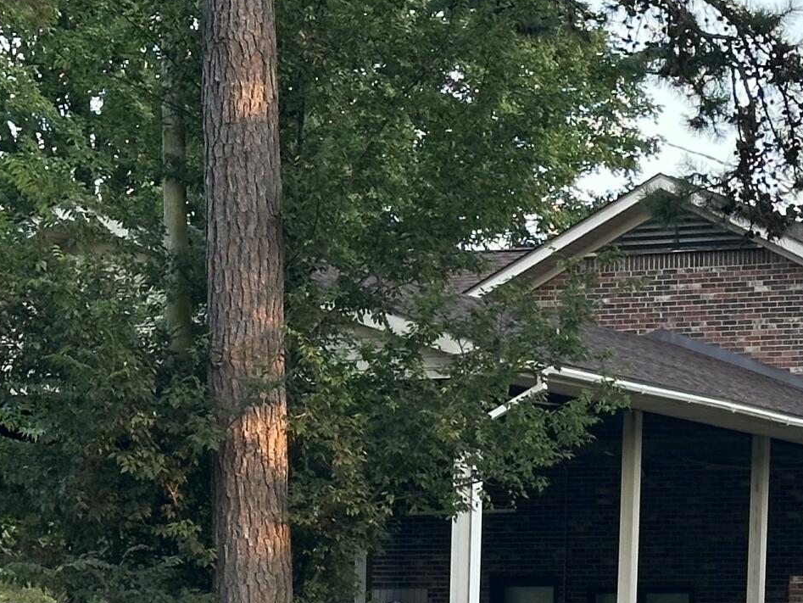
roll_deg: -1.4
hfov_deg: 12.7
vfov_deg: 9.7
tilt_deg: +3.1
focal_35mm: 152
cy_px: 637
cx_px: 894
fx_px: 3527
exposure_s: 1/165
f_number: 1.78
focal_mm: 6.86
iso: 80
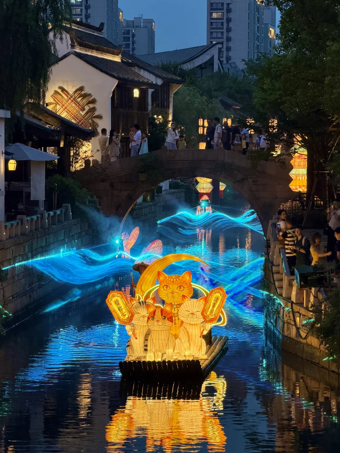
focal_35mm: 120
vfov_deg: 16.4
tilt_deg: -2.6
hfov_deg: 12.3
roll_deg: -0.3
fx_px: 1572
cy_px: 201
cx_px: 173
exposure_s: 1/64
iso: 250
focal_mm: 16.89
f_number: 2.8
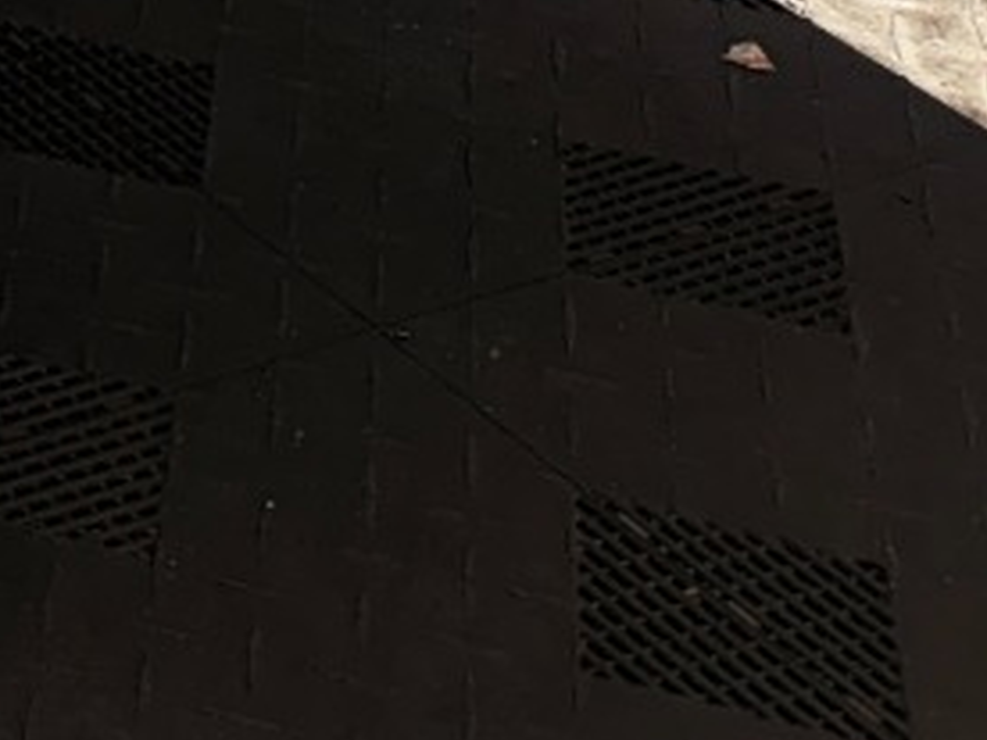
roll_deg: +1.3
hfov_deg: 12.5
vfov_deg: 10.1
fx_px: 3564
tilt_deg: -15.5
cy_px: -1105
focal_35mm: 125
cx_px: -1355
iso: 64
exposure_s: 1/157
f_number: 1.78
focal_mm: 6.76
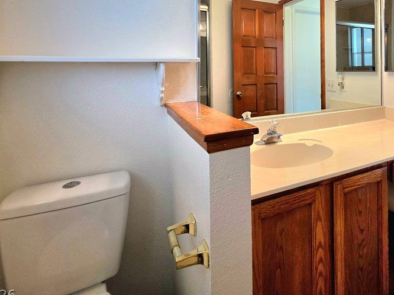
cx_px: 254
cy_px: 77
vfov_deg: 62.5
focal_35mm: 20
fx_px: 228
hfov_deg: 79.8
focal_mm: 2.2
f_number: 1.9
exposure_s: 1/120
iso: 125
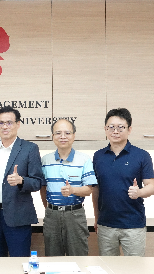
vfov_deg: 29.0
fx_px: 530
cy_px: 137
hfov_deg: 16.0
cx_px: -23
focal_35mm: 73
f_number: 5
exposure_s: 1/60
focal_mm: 16.92
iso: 2500
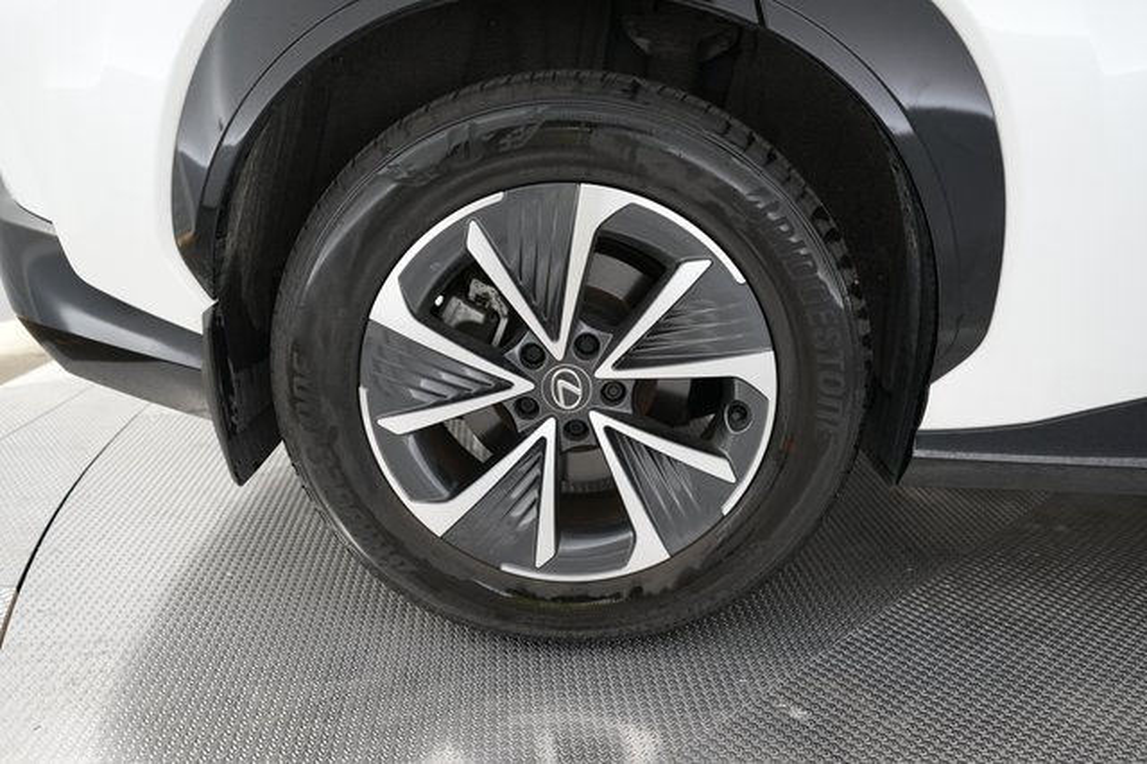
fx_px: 892
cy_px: 382
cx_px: 574
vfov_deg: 46.4
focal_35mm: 28
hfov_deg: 65.5
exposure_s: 1/250
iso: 3200
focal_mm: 28
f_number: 2.8
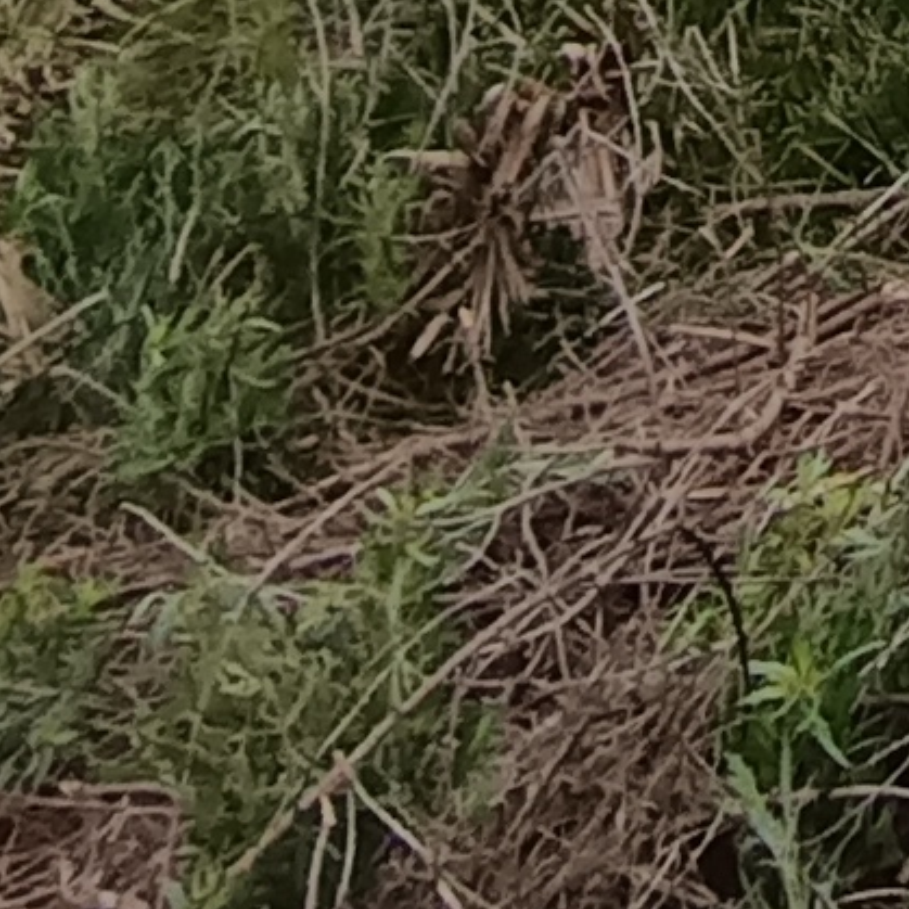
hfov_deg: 16.2
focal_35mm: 93
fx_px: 2763
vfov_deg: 14.0
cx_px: 1558
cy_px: -1167
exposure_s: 1/1174
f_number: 2.2
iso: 106
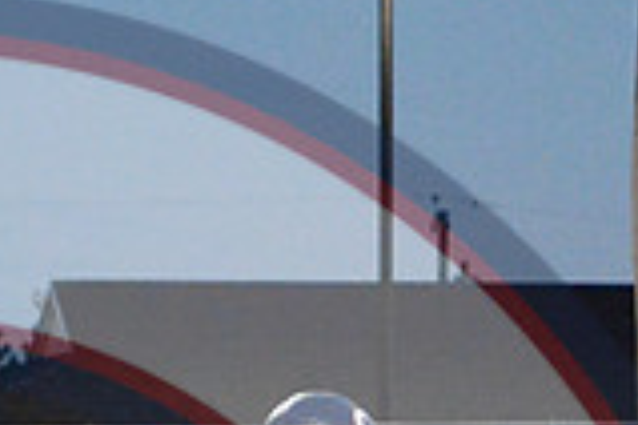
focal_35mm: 464
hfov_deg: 4.4
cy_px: 746
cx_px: -124
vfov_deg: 3.0
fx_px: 8219
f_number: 4.5
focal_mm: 85
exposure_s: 1/400
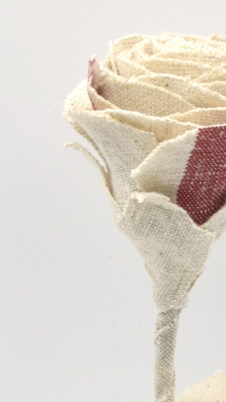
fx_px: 1780
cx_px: 182
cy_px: 275
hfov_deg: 7.3
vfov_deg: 12.9
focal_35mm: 167
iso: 400
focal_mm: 48
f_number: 10
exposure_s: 1/50
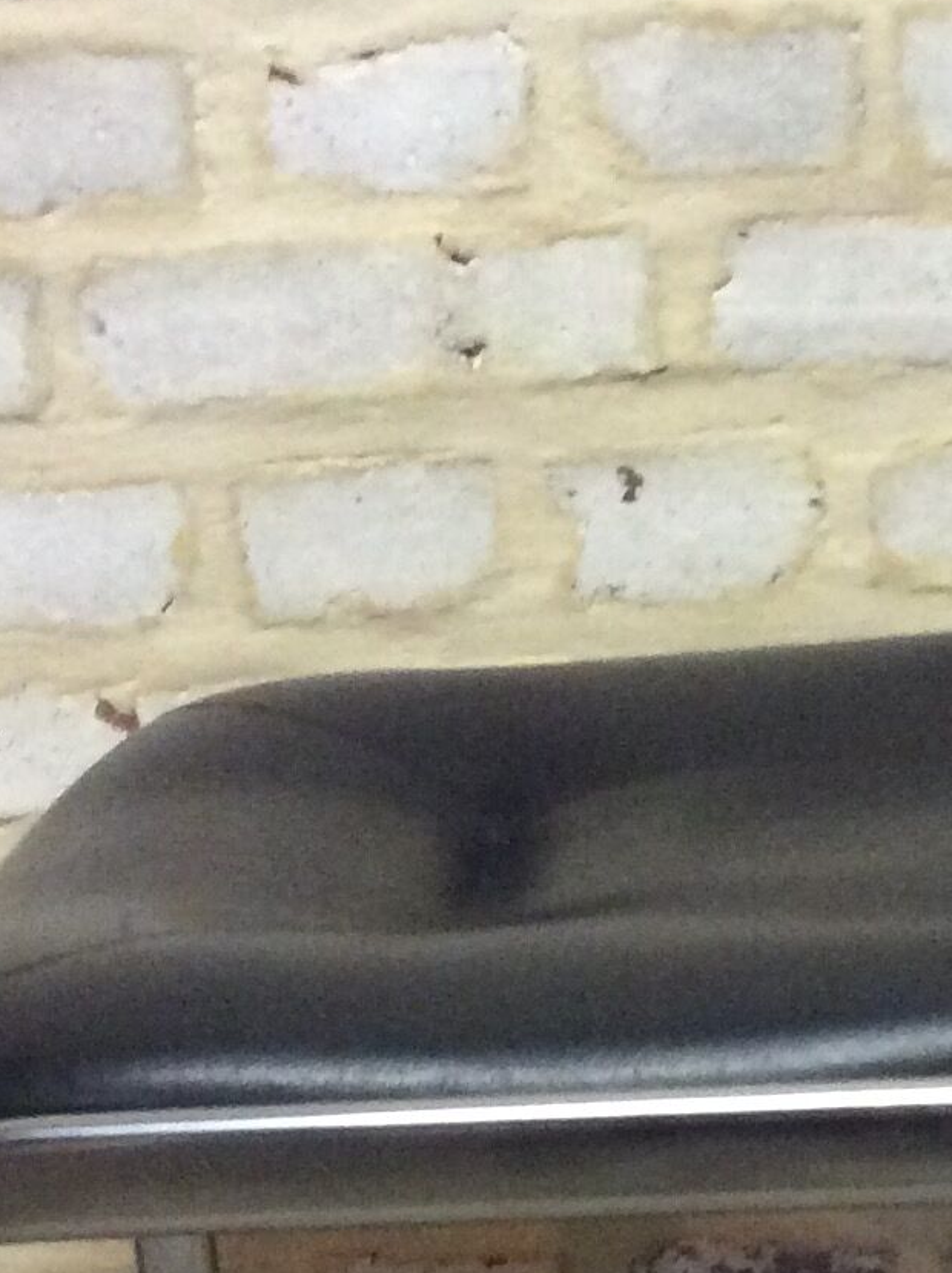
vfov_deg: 19.5
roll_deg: +2.7
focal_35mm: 100
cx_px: 792
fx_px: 3674
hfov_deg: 14.7
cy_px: 984
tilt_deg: -16.3
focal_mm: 3.3
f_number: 2.4
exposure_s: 1/17
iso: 320
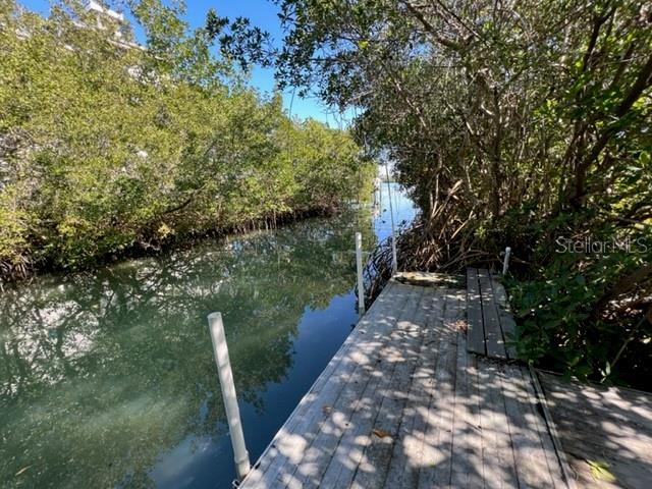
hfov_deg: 106.2
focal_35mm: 13
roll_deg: +2.3
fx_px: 245
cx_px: 326
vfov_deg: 89.9
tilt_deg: -13.2
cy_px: 244
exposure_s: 1/171
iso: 32
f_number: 1.8
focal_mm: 1.57
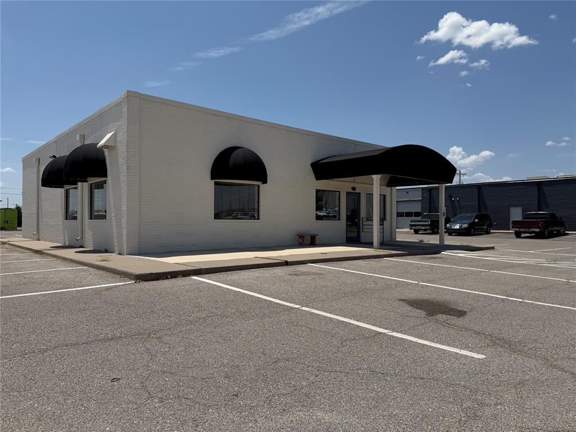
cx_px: 288
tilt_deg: +0.9
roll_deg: -0.4
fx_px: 399
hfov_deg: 71.6
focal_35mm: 24
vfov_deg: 56.8
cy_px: 216
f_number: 1.78
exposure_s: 1/8130
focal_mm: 6.76
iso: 80
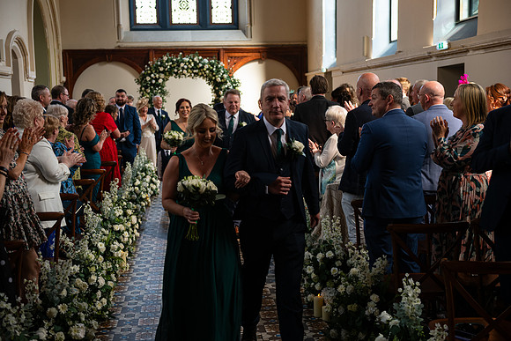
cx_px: 256
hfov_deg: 41.1
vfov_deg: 28.1
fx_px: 681
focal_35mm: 48
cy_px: 170
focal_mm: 48
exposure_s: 1/160
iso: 500
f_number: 3.5
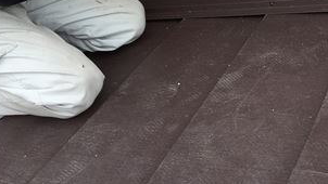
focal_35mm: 67
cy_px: -65
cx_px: 199
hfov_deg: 31.3
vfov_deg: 16.8
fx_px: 583
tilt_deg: -28.3
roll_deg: -3.9
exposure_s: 1/230
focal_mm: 4.15
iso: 32
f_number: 2.2
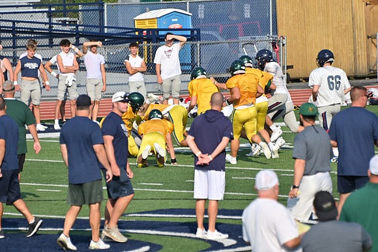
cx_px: 189
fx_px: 4726
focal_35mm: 450
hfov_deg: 4.6
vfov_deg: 3.1
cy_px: 126
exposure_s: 1/640
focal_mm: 300
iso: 100
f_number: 5.6
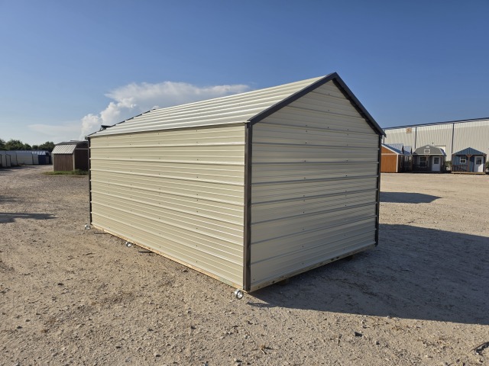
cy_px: 183
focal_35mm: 23
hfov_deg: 73.9
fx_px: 325
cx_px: 244
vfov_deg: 58.9
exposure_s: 1/7939
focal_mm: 6.5
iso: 50
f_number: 1.4
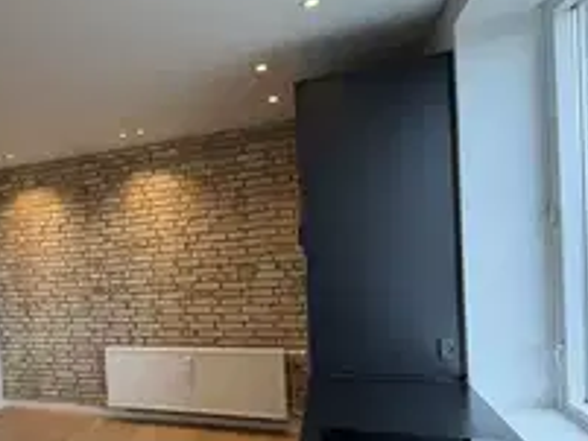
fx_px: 442
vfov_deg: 52.7
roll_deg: +3.4
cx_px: 162
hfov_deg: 64.1
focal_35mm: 26
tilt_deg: -2.9
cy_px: 269
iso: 100
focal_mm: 2.22
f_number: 2.2
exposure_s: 1/100
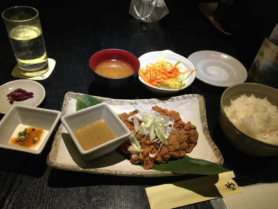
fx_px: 233
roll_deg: -6.5
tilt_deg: -44.5
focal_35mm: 29
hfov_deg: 61.7
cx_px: 139
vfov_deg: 48.2
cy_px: 104
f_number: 2.2
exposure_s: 1/24
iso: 200
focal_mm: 4.15
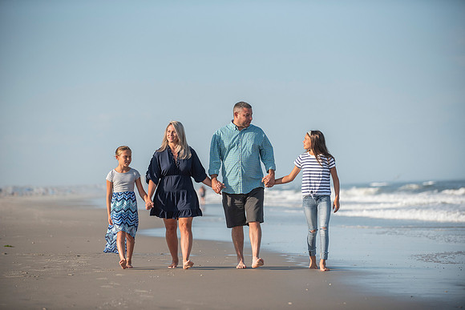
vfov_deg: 9.8
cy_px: 155
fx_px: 1809
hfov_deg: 14.7
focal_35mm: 140
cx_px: 232
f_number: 3.5
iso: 250
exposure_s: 1/4000
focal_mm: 140
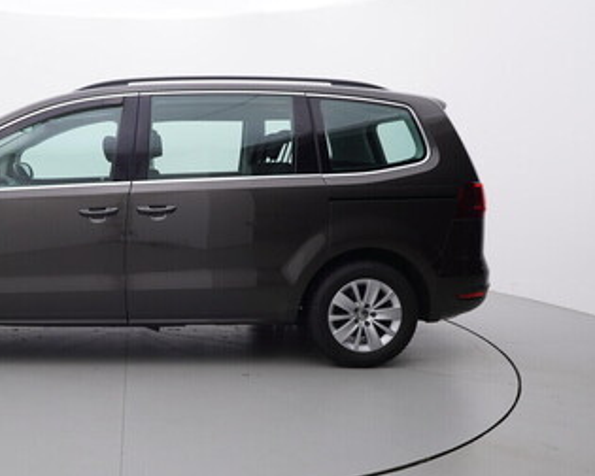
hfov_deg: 46.9
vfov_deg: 40.3
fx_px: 648
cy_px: 264
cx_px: 126
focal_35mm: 37
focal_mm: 15
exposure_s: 1/80
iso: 200
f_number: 5
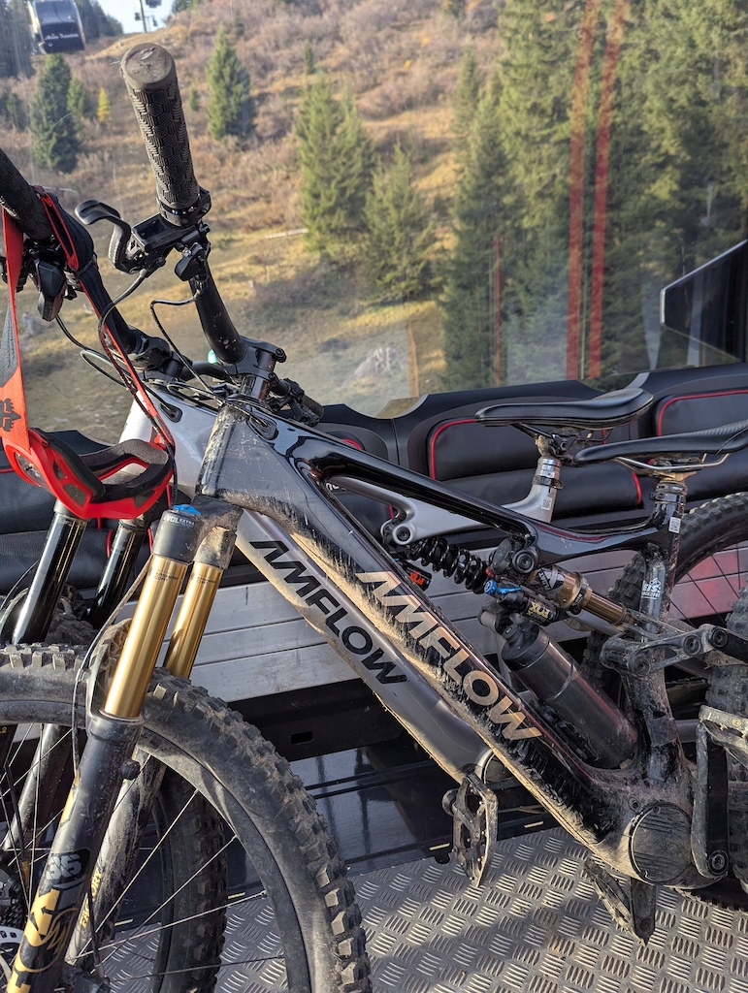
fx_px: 690
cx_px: 374
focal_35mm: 24
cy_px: 496
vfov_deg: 71.5
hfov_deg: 56.9
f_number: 1.85
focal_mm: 6.81
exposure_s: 1/170
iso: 104
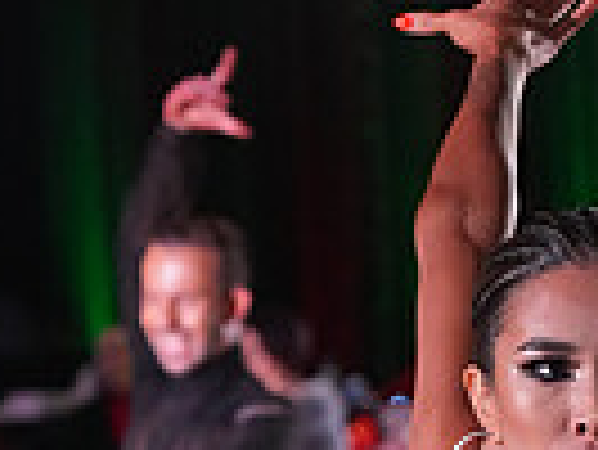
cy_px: 1012
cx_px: 587
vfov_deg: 4.0
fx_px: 6398
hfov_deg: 5.3
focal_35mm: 370
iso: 4000
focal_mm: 88
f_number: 4.5
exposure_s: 1/200
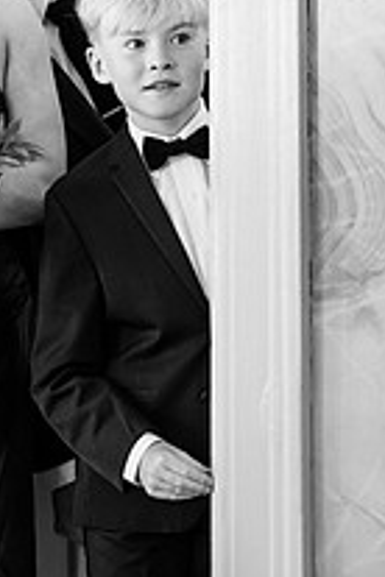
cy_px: 75
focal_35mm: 276
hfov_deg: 5.0
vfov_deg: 7.4
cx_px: -22
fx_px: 4427
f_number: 1.8
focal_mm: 85
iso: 800
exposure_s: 1/80
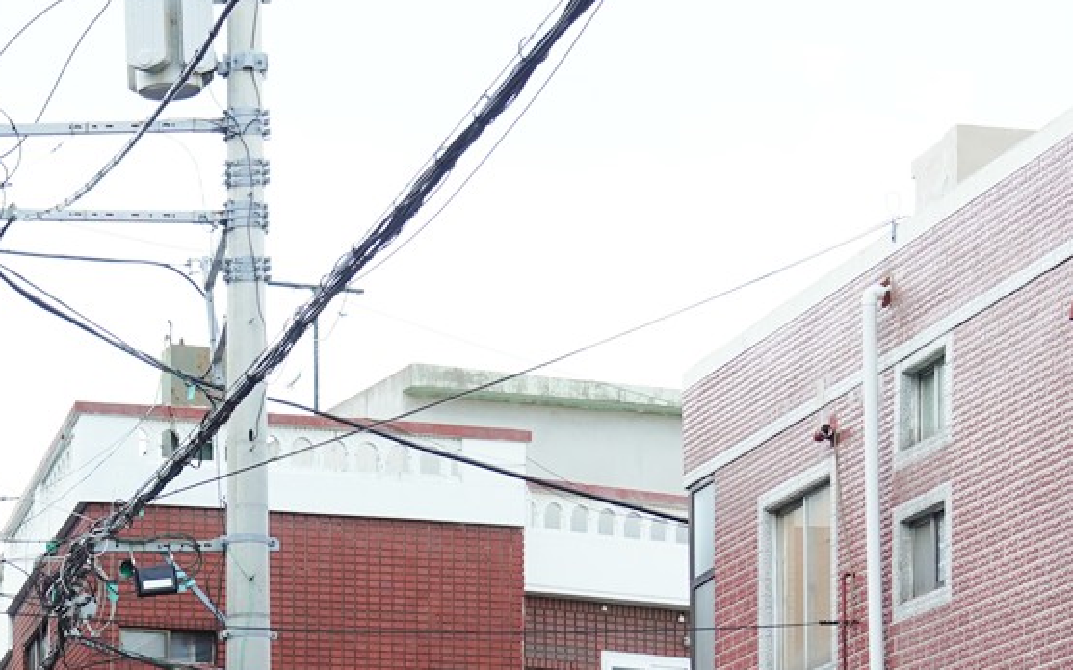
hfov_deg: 16.1
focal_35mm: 128
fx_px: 3743
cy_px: 1078
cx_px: 141
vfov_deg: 9.9
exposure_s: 1/125
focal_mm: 35
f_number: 7.1
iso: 400
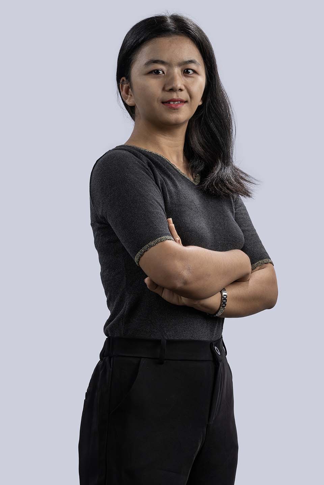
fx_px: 1417
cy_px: 242
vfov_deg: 19.5
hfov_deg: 13.0
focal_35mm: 105
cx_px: 162
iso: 80
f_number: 11
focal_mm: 105
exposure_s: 1/200
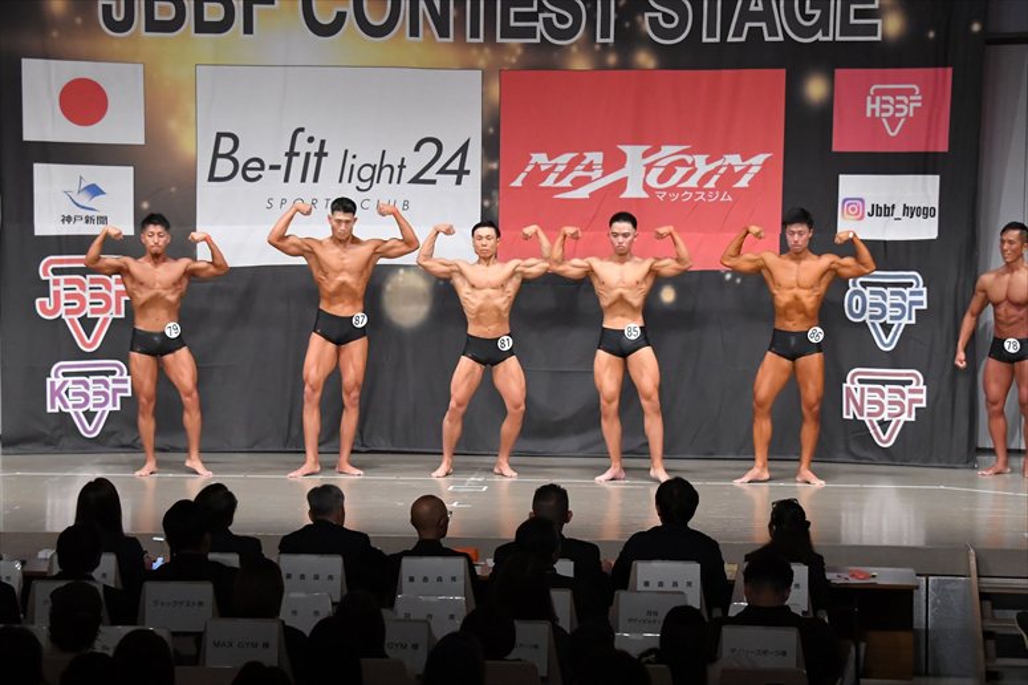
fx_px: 2769
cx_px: 514
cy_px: 342
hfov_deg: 21.0
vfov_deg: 14.1
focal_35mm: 97
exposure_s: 1/400
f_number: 5.6
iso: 6400
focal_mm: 65
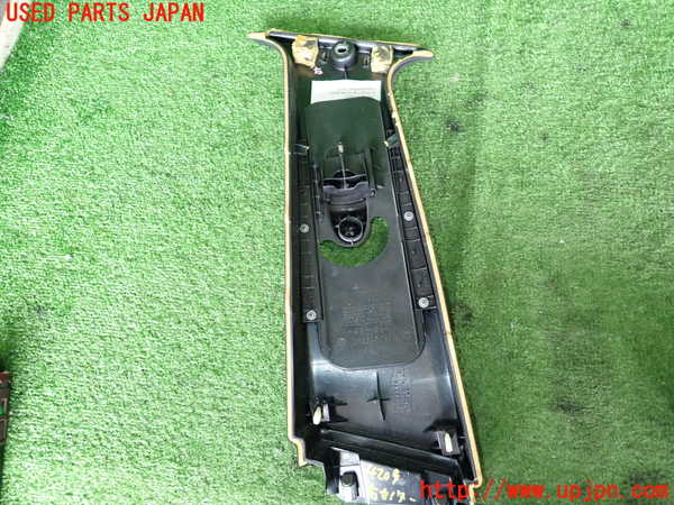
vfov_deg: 54.9
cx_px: 337
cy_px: 252
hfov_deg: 69.4
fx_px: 487
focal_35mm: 25
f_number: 2
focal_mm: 4.5
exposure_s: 1/30
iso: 200
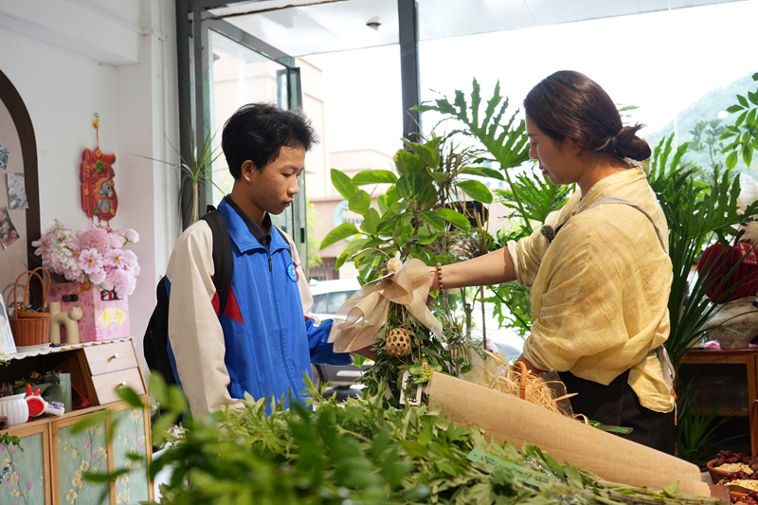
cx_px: 379
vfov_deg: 34.2
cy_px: 252
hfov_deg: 49.6
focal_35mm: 39
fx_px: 821
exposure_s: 1/100
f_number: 4.5
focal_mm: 39
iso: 400
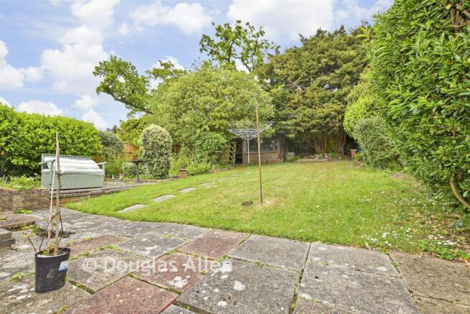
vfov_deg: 77.4
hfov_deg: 100.4
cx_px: 235
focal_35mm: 15
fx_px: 196
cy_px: 157
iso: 125
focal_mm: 10
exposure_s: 1/125
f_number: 8
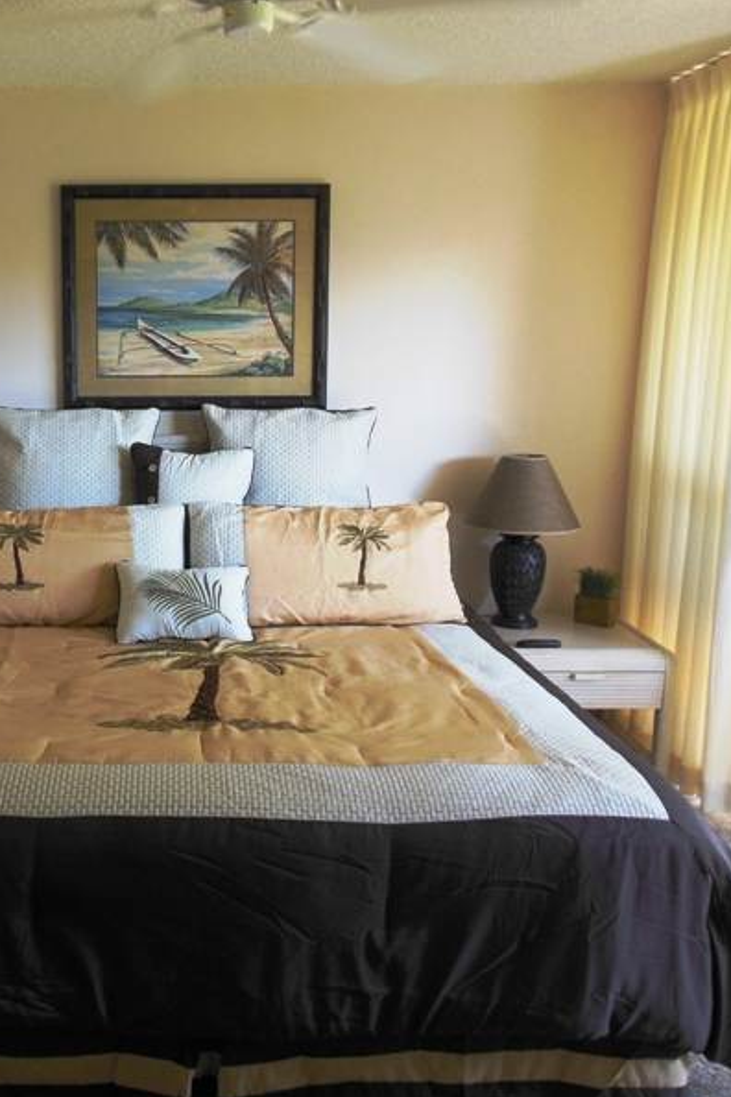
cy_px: 550
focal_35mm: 35
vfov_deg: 54.4
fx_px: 1066
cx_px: 148
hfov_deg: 36.6
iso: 250
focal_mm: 4.5
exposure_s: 1/30
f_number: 3.2
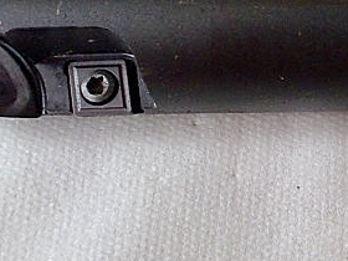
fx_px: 804
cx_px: 382
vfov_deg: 18.4
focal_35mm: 80
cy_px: 87
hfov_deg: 23.0
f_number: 3.1
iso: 320
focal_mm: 6.3
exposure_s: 1/60
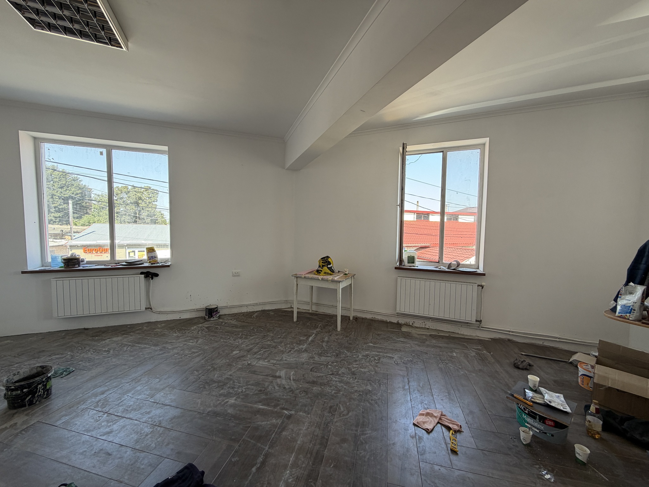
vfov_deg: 85.7
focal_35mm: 14
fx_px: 262
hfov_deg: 102.1
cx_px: 324
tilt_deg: -4.6
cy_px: 244
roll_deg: +0.6
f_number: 2.2
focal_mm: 2.22
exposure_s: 1/121
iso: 80
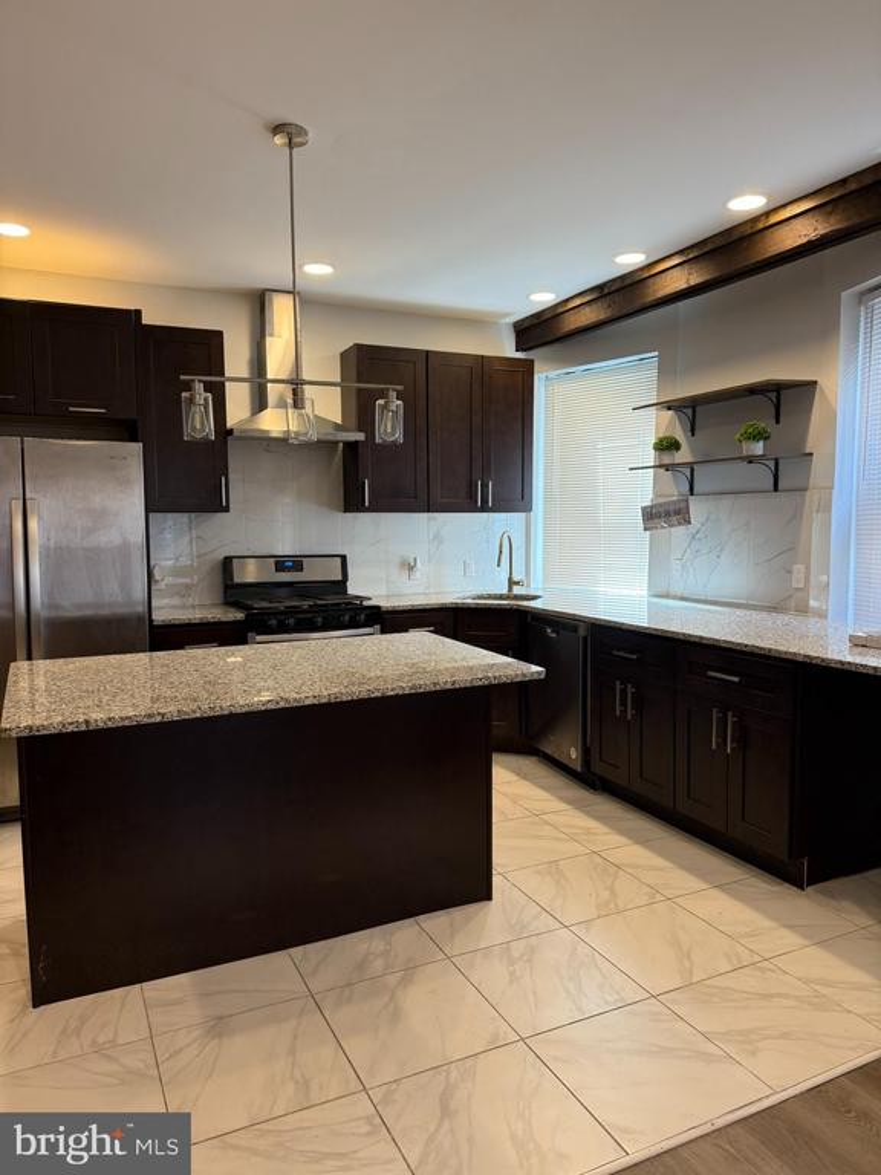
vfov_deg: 71.6
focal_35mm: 24
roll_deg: -0.4
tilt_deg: -4.0
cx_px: 440
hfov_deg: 56.8
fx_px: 814
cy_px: 588
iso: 160
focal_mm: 6.76
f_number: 1.78
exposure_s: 1/60
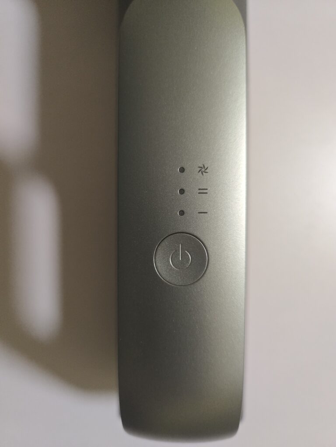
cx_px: 168
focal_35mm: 23
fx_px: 298
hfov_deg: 58.9
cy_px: 224
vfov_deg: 73.9
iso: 640
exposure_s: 1/100
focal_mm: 5.4
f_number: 1.8
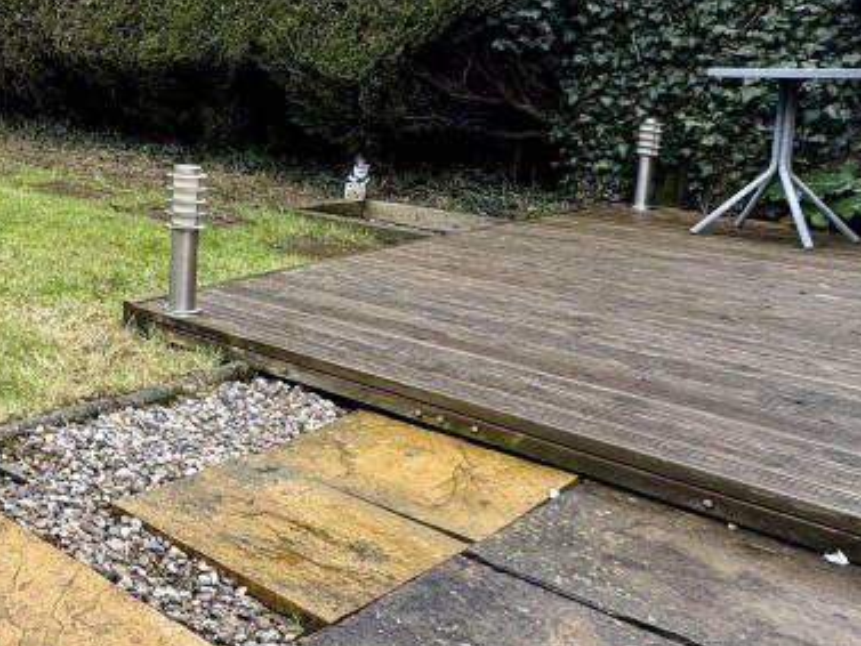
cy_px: 162
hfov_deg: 36.7
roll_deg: +0.1
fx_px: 945
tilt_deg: -6.1
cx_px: -190
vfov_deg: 36.8
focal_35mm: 38
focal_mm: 2.22
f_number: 2.2
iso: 64
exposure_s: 1/99
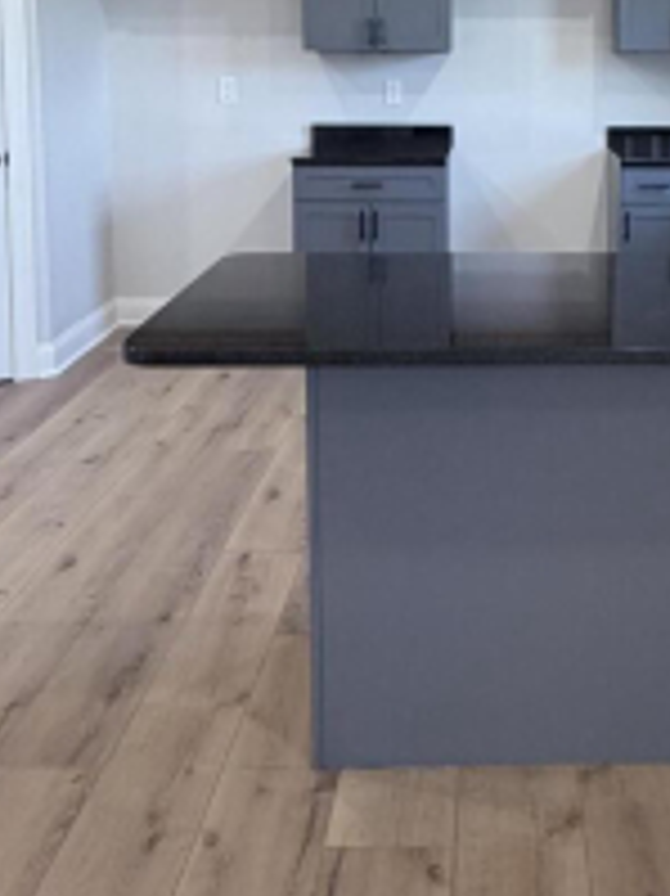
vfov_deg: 39.0
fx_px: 1214
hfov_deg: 30.3
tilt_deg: -6.1
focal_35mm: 47
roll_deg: -0.3
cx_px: 508
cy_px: 191
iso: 200
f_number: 2.2
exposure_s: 1/60
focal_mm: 2.22
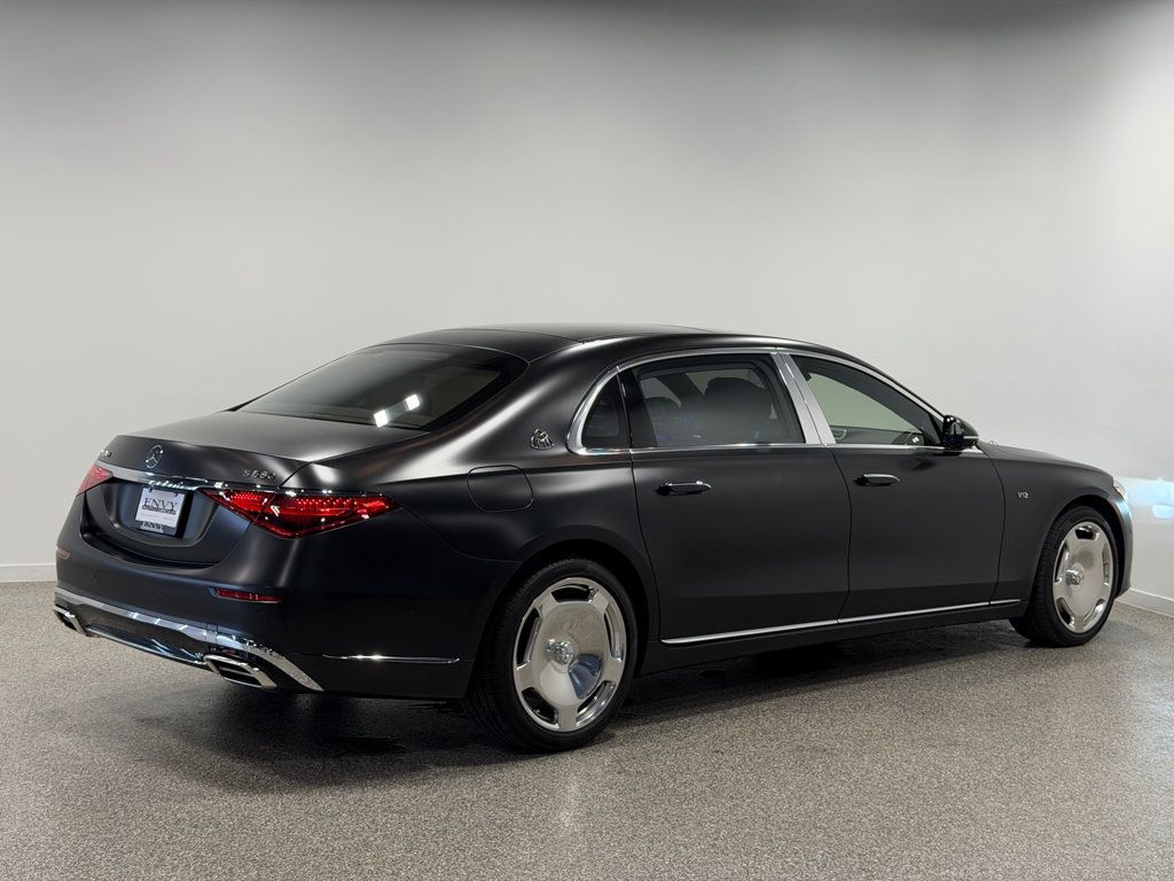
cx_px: 587
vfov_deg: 30.3
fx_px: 1628
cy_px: 440
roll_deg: -1.5
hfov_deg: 39.7
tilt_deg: -3.3
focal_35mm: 48
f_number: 1.78
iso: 64
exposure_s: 1/273
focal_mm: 6.76
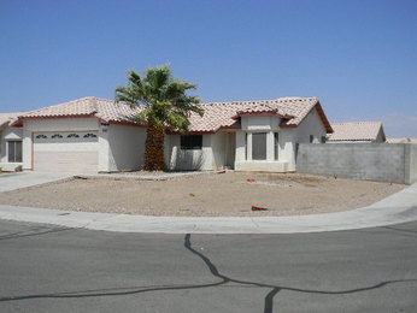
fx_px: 434
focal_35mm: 36
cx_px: 208
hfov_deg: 51.3
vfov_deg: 39.7
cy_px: 156
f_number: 7.4
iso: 80
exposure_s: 1/479
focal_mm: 6.4
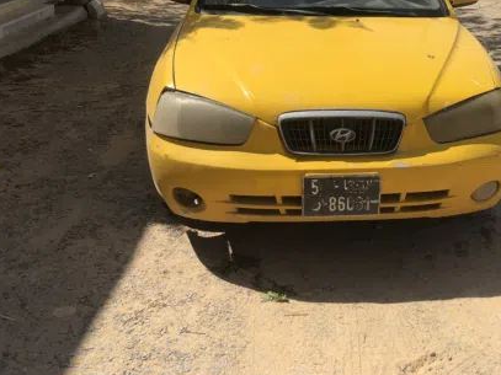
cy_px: 91
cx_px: 343
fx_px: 637
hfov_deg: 42.2
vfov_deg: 32.2
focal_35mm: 44
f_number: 1.8
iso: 20
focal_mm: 3.99
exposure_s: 1/2433
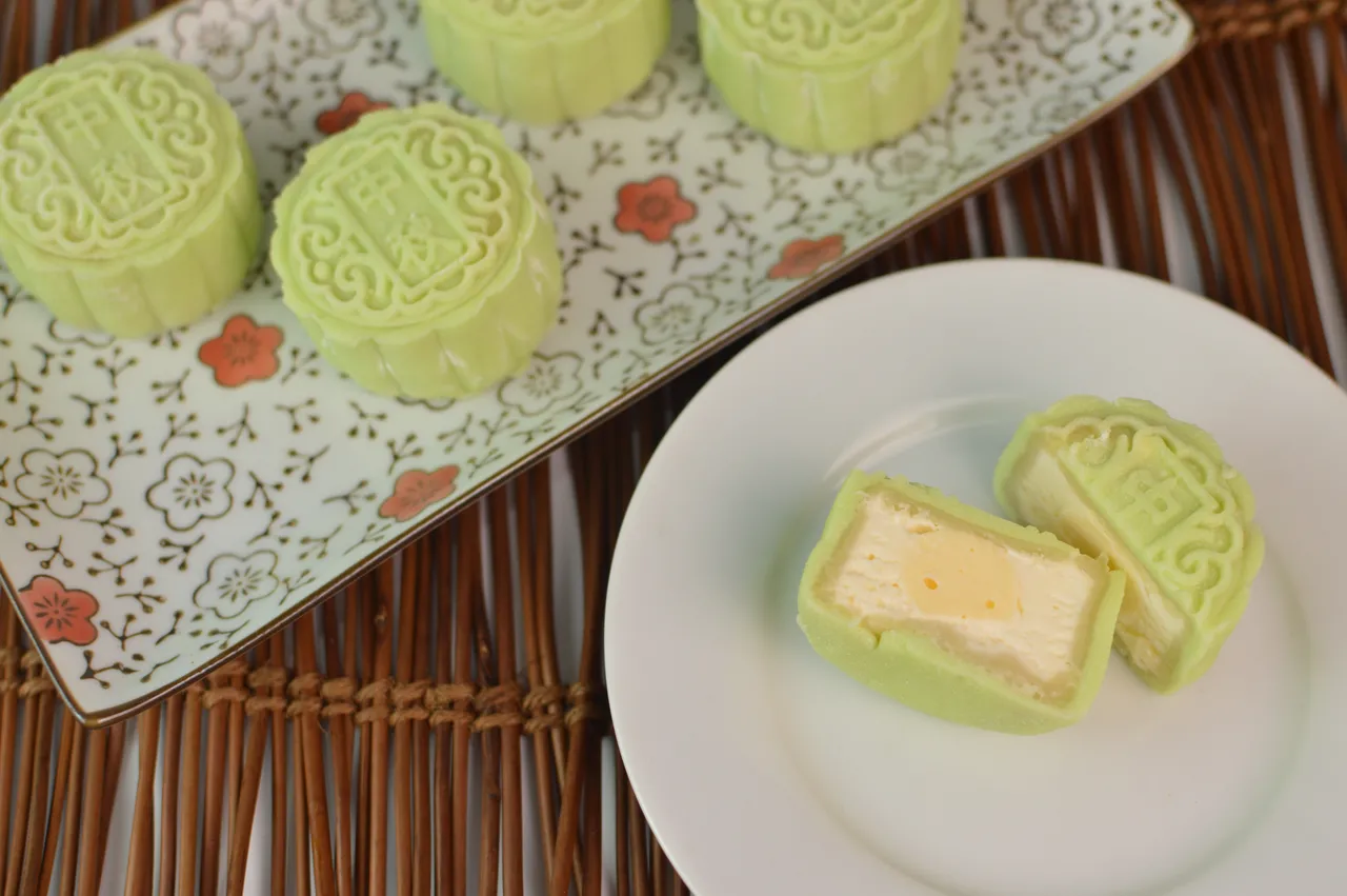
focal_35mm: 52
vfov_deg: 25.7
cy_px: 448
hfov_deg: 37.9
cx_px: 674
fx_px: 1963
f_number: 2.8
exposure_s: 1/200
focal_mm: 35
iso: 200
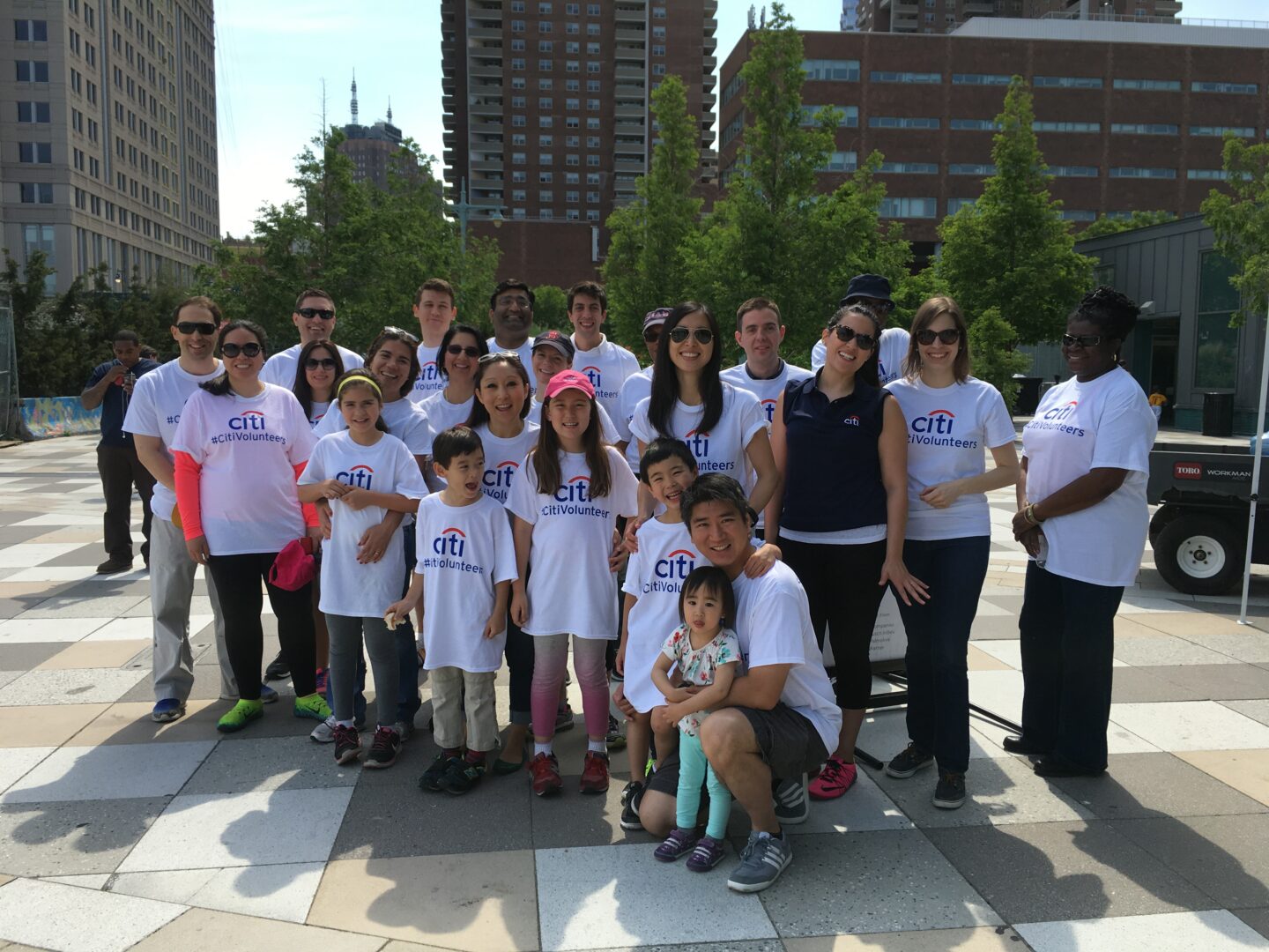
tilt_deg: -4.9
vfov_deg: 48.2
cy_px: 476
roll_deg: +0.1
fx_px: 1063
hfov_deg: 61.7
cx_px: 634
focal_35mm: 29
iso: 25
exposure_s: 1/1040
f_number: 2.2
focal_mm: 4.15
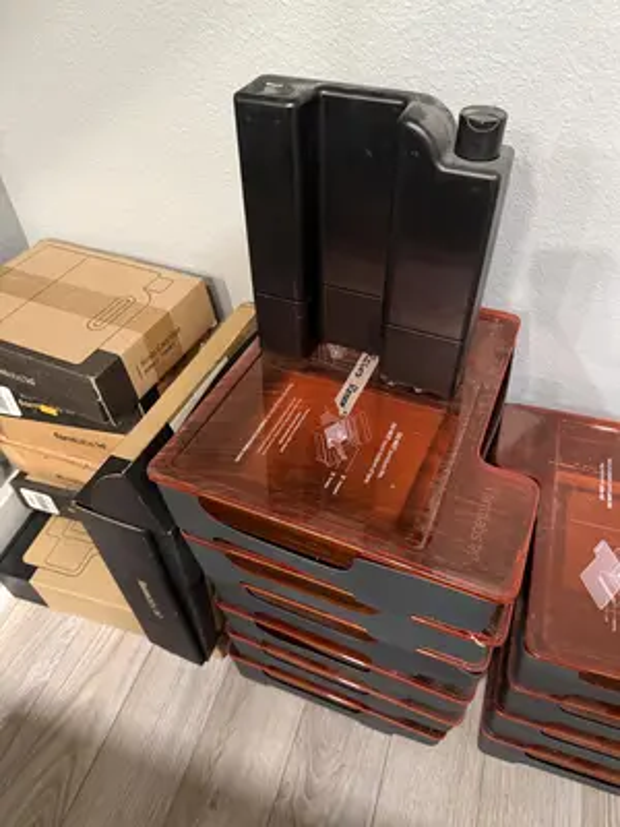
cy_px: 414
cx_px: 310
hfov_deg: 56.8
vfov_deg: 71.6
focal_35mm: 24
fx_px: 573
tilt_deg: -45.1
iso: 800
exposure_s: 1/30
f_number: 1.78
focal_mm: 6.76
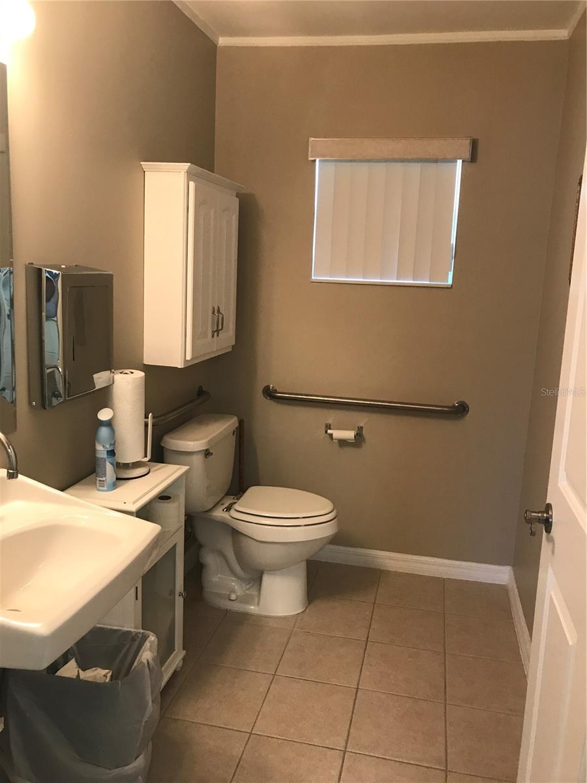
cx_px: 294
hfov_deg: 49.7
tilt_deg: -10.0
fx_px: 633
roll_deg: -1.8
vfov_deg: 63.4
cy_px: 392
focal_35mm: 28
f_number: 1.8
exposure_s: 1/15
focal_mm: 3.99
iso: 40
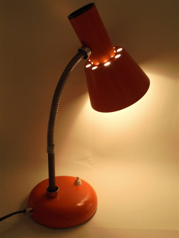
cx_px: 90
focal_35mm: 29
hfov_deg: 48.2
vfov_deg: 61.7
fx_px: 200
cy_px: 119
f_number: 3.7
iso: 100
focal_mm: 5.3
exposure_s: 1/60
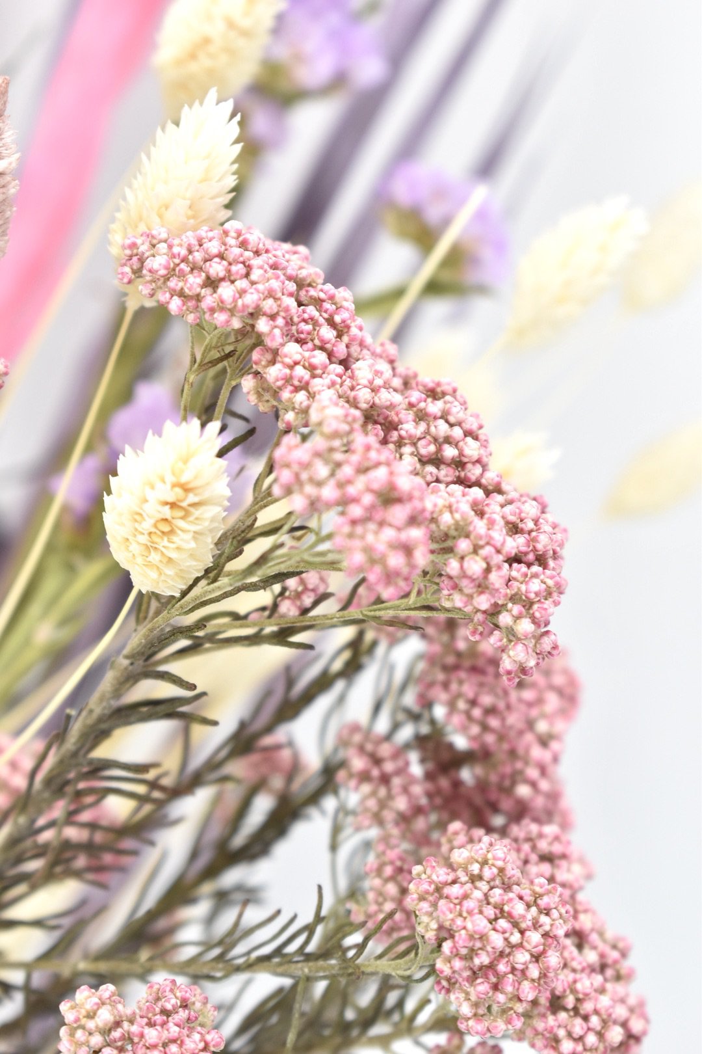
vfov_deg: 24.6
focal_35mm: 82
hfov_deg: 16.6
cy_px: 527
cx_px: 351
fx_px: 2413
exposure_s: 1/100
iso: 400
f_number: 5.6
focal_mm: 55
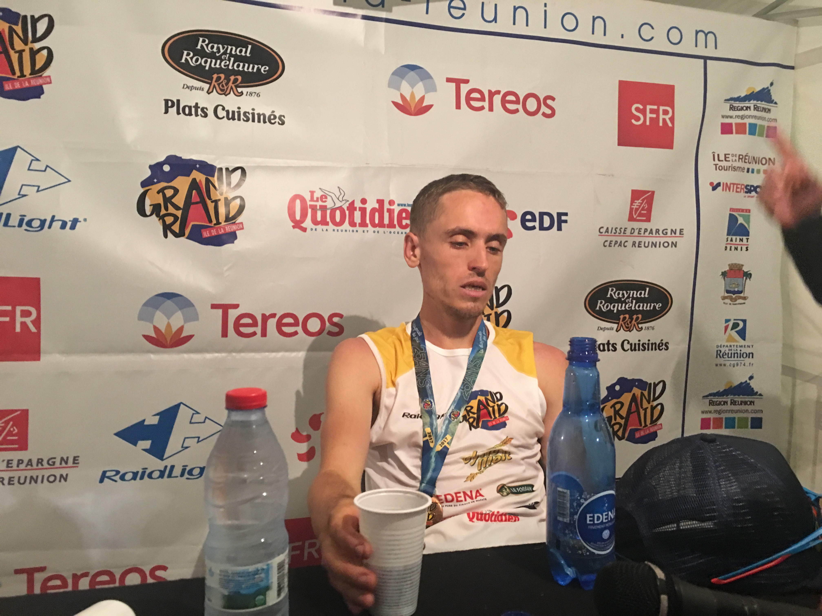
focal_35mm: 29
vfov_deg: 48.2
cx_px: 411
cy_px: 308
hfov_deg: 61.7
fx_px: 689
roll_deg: -0.8
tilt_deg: -3.3
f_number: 2.2
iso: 125
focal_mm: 4.15
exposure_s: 1/8
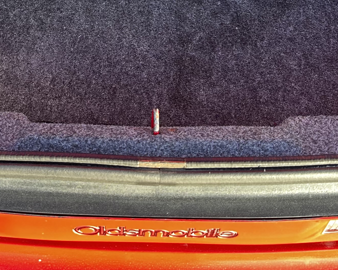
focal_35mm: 71
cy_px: -16
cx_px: 99
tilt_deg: -50.6
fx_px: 710
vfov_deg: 20.7
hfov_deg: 26.5
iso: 160
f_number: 1.78
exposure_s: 1/121
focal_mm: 6.86
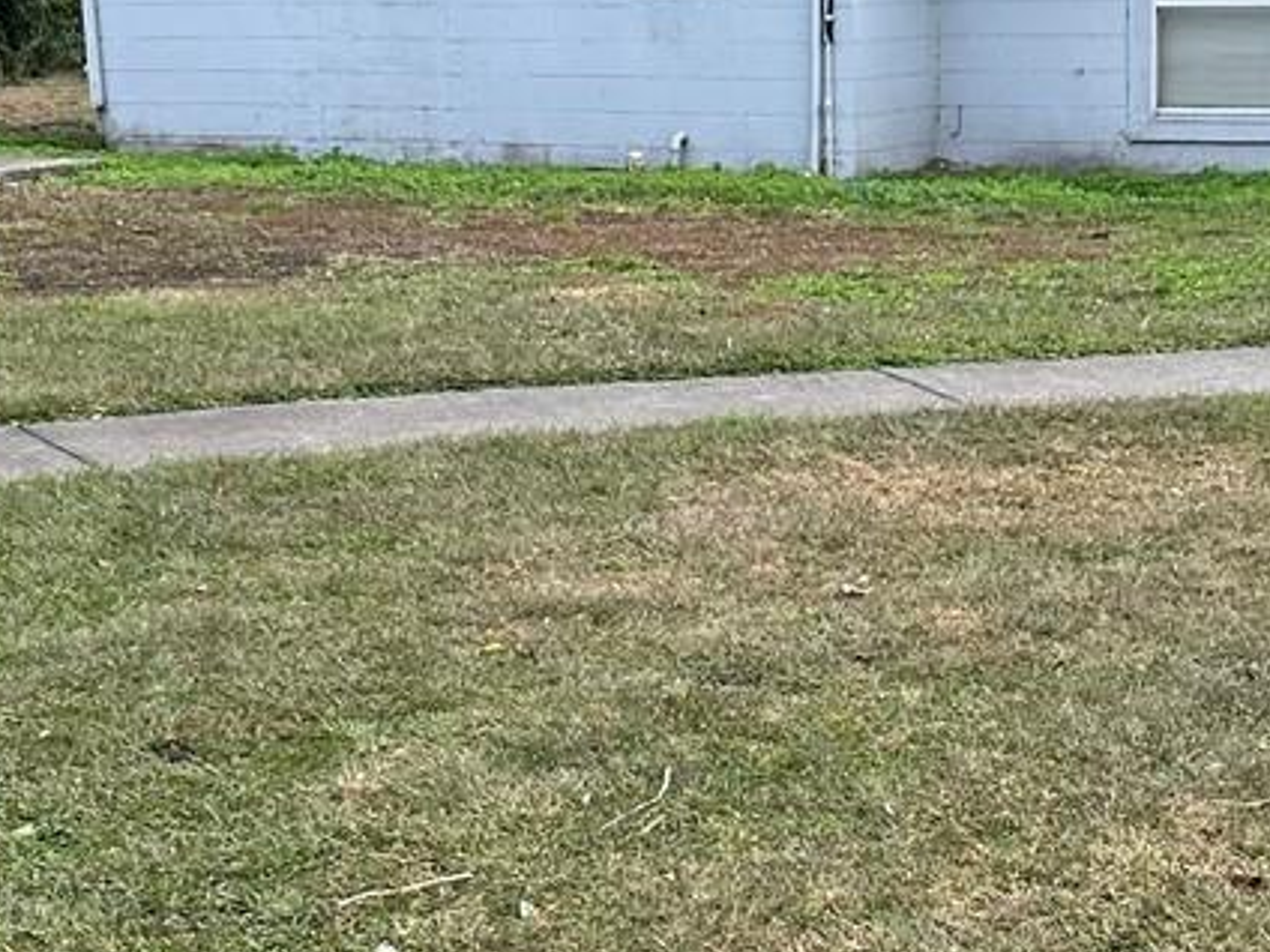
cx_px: 869
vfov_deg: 15.1
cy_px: 632
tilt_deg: -9.6
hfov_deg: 20.0
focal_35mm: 98
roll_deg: +0.9
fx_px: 3595
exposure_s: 1/555
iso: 50
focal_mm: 5.7
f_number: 1.5
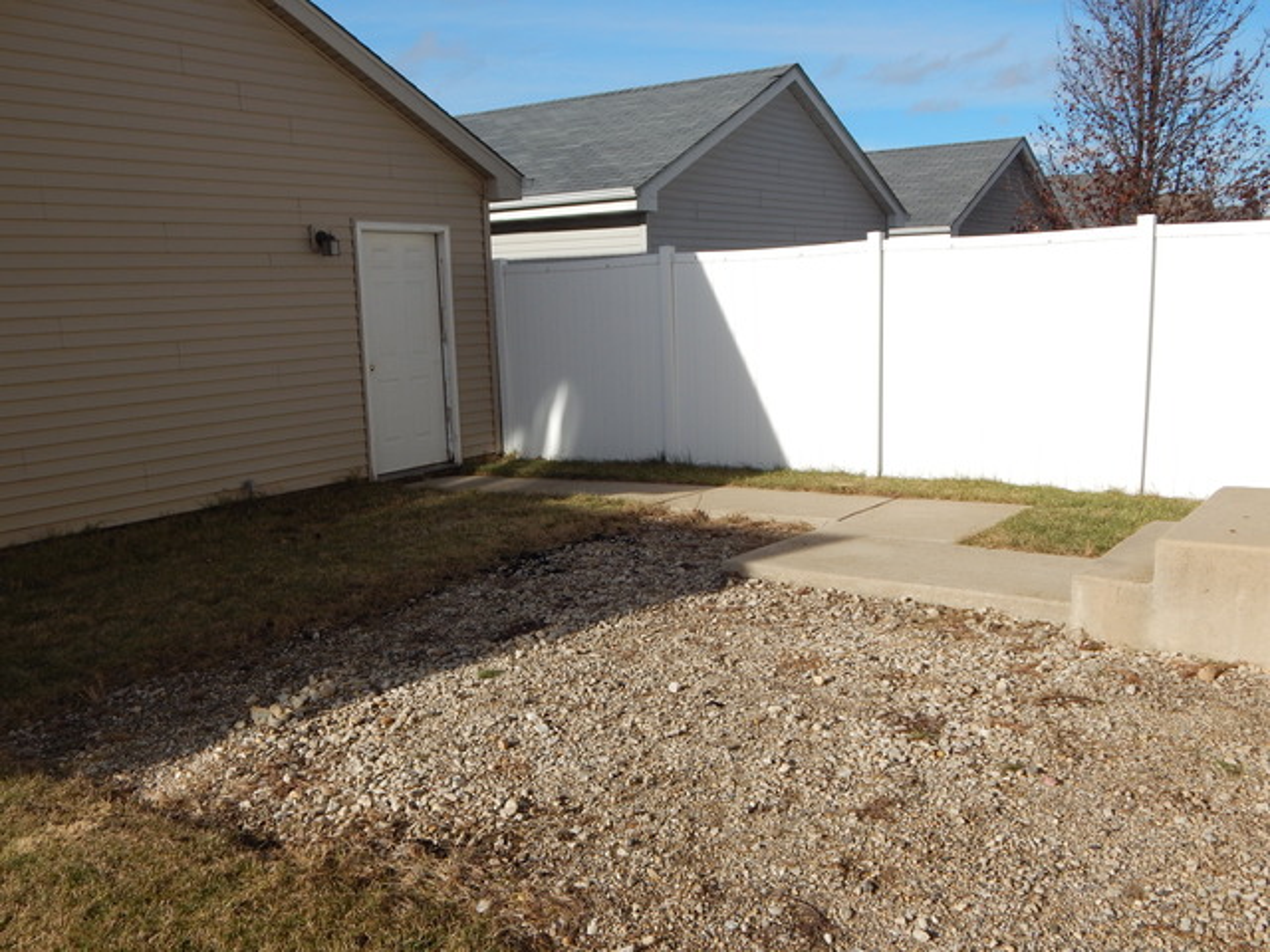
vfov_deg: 45.4
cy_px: 476
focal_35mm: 31
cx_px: 635
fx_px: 1137
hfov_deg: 58.4
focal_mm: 5.6
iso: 125
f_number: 6.5
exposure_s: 1/500
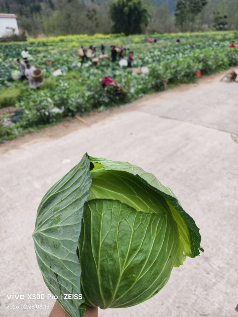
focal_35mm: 24
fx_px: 220
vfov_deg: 71.6
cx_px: 119
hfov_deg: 56.8
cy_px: 158
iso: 347
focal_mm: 7
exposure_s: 1/400
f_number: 1.57
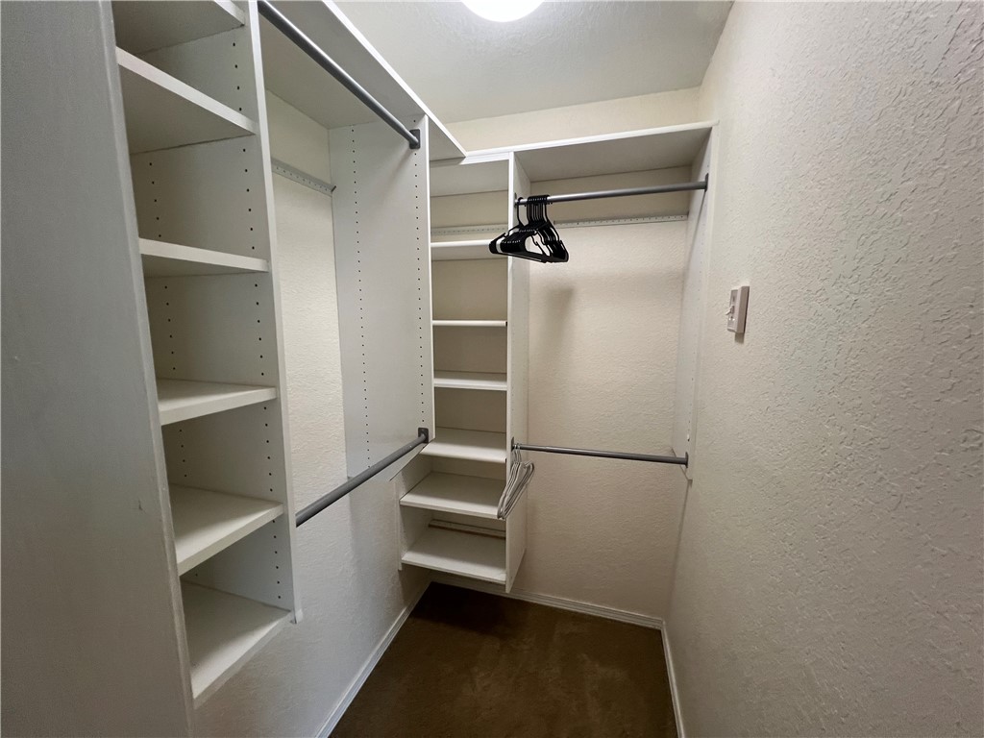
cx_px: 492
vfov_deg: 89.9
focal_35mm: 13
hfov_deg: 106.2
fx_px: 370
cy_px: 369
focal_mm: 1.57
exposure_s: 1/120
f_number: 1.8
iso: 200
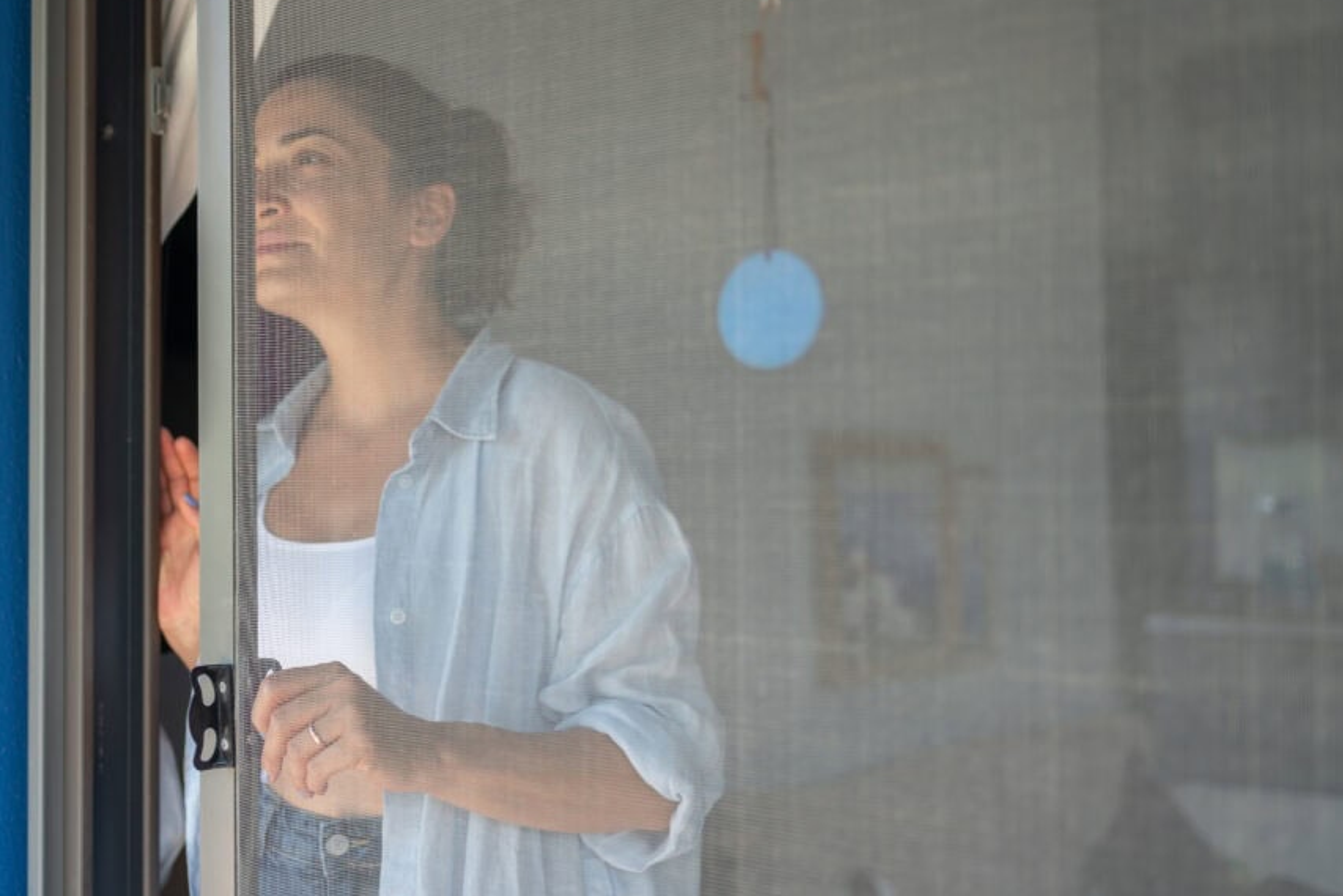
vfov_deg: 31.9
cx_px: 567
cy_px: 413
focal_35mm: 42
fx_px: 1567
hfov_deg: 46.2
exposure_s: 1/640
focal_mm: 35
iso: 125
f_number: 1.8
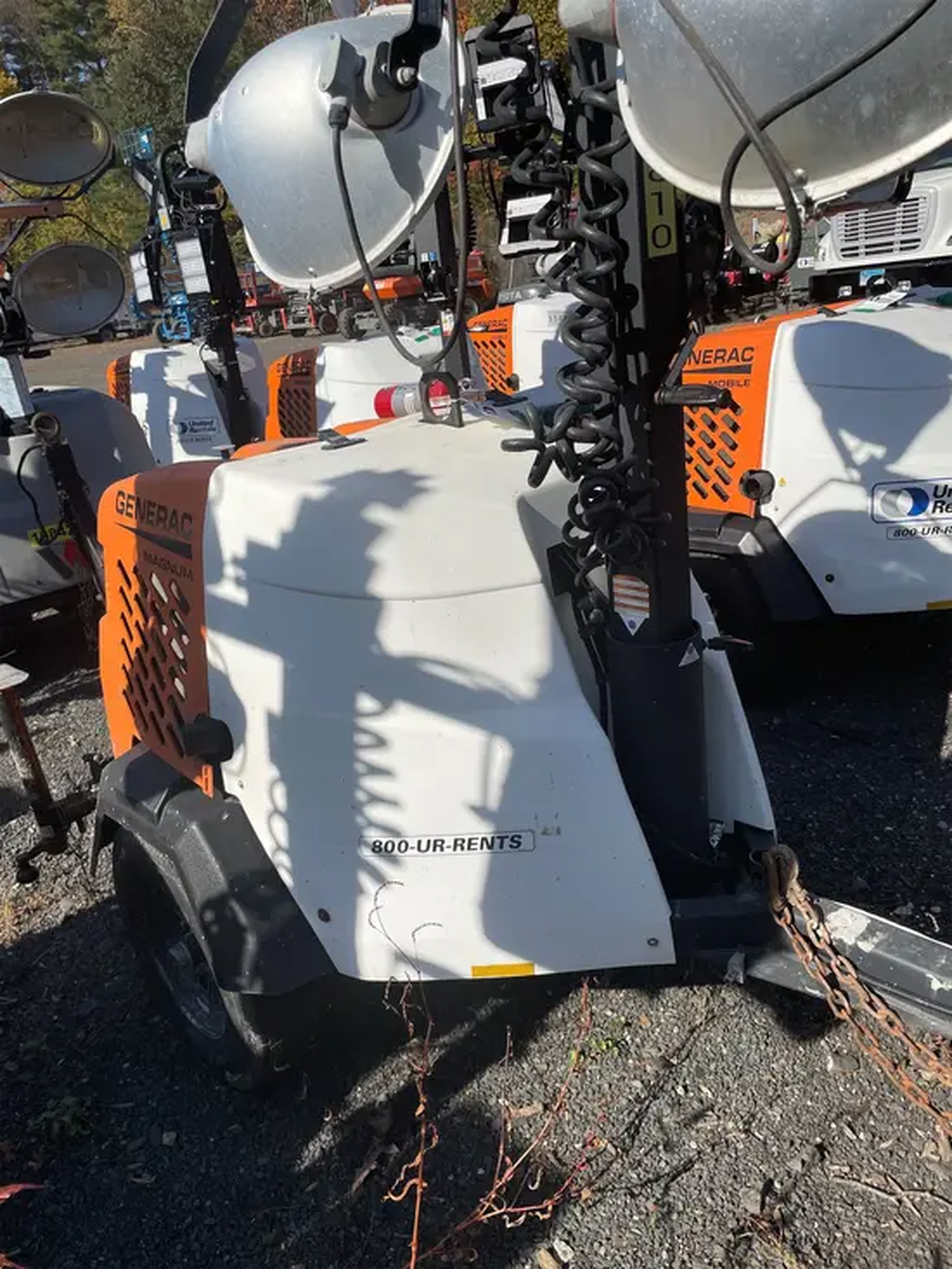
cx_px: 476
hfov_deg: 53.1
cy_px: 634
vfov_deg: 67.3
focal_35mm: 26
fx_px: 953
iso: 50
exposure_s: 1/6135
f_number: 1.6
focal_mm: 4.2
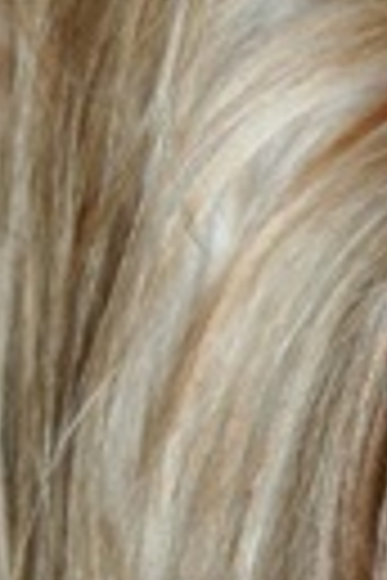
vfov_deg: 13.1
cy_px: 135
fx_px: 2515
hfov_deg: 8.5
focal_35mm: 156
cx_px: 648
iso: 400
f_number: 6.3
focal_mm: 28
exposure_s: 1/60
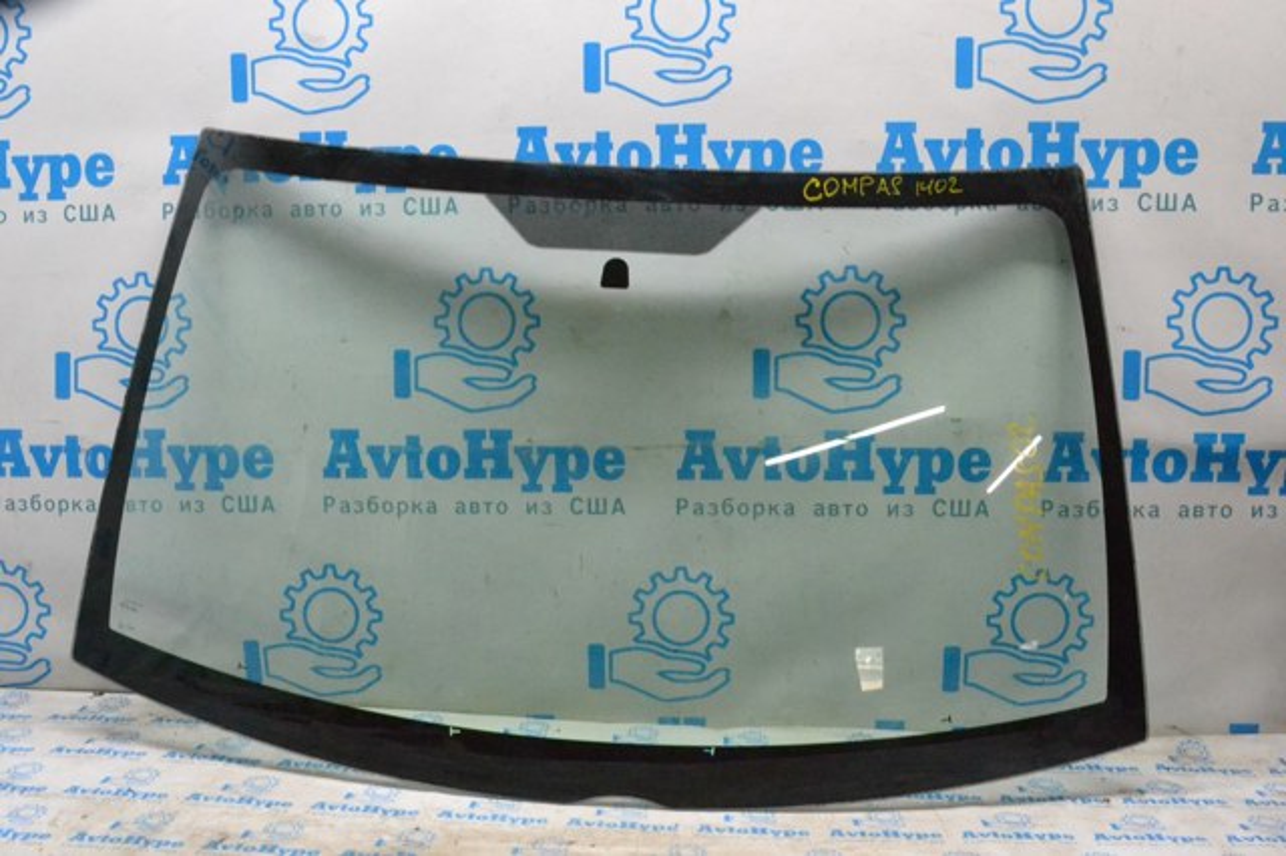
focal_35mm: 36
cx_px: 643
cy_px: 428
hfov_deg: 53.2
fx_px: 1285
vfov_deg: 36.8
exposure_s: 1/100
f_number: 13
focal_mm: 24
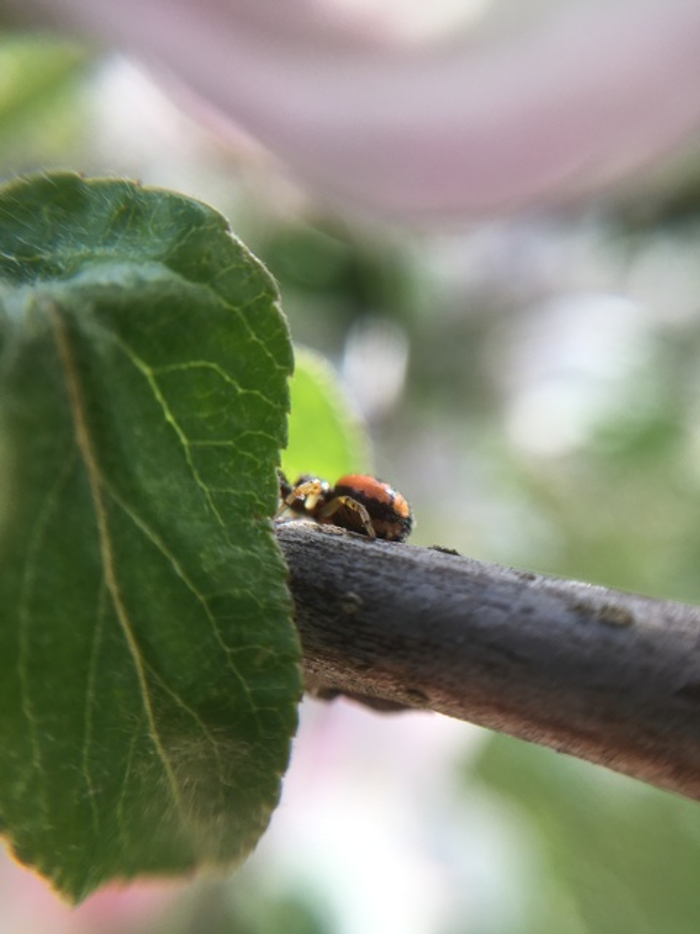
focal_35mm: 29
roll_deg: -16.6
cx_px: 350
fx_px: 782
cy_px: 467
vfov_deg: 61.7
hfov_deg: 48.2
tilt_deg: -23.9
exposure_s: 1/427
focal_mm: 4.15
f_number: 2.2
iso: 25
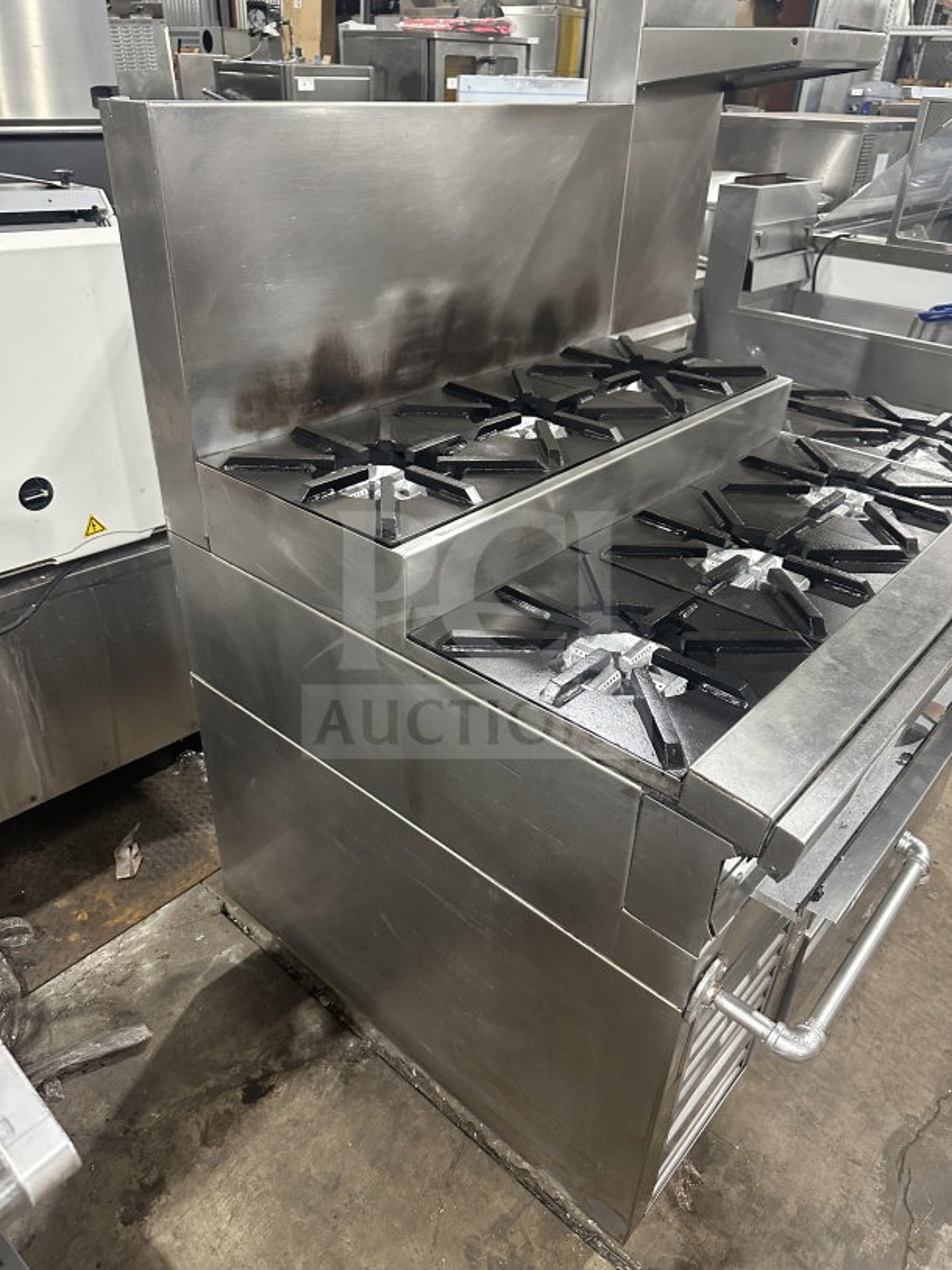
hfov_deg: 56.8
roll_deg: -3.1
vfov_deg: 71.6
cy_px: 635
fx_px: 880
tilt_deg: -30.4
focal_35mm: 24
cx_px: 476
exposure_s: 1/60
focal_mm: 6.86
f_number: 1.78
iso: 400
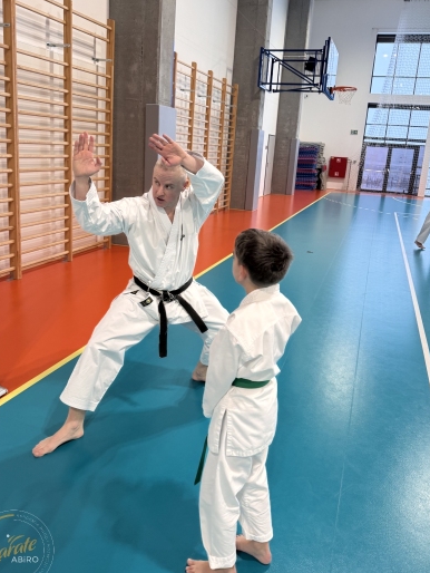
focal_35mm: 28
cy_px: 258
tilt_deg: -11.3
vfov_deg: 63.3
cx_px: 223
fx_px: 463
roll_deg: -6.4
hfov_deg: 49.8
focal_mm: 6.76
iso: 160
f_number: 1.78
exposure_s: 1/121
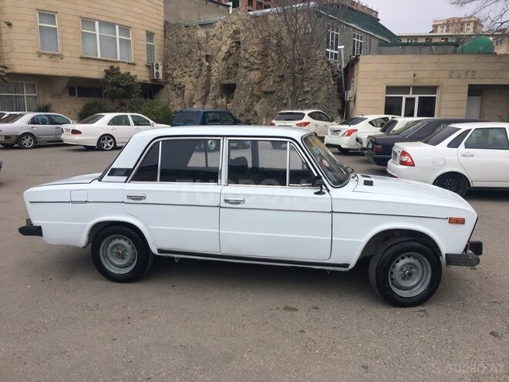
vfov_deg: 48.2
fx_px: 426
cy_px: 191
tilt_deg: -9.2
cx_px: 254
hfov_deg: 61.7
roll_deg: -1.3
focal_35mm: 29
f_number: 2.2
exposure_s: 1/100
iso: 32
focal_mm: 4.15
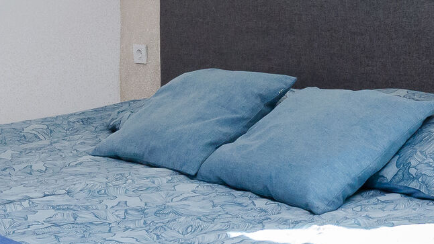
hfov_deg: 31.0
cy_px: -16
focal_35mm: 68
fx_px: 782
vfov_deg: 17.2
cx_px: 209
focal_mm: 10
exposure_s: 1/160
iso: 1000
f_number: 7.1
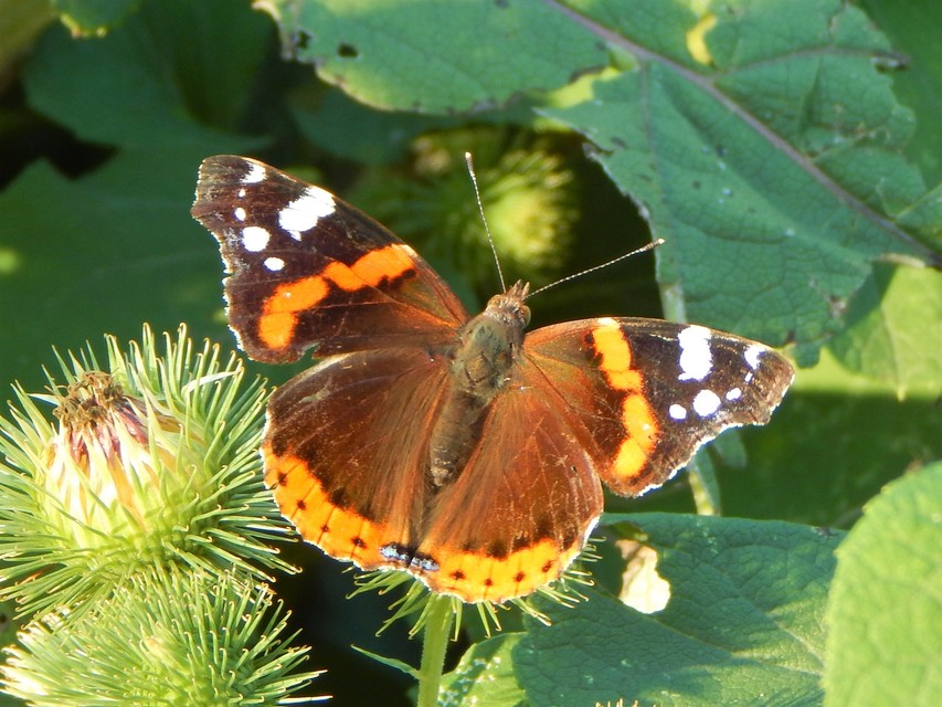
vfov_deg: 7.2
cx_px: 471
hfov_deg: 9.6
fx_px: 5634
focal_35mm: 207
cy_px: 354
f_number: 5.4
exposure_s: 1/60
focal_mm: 37.1
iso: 125
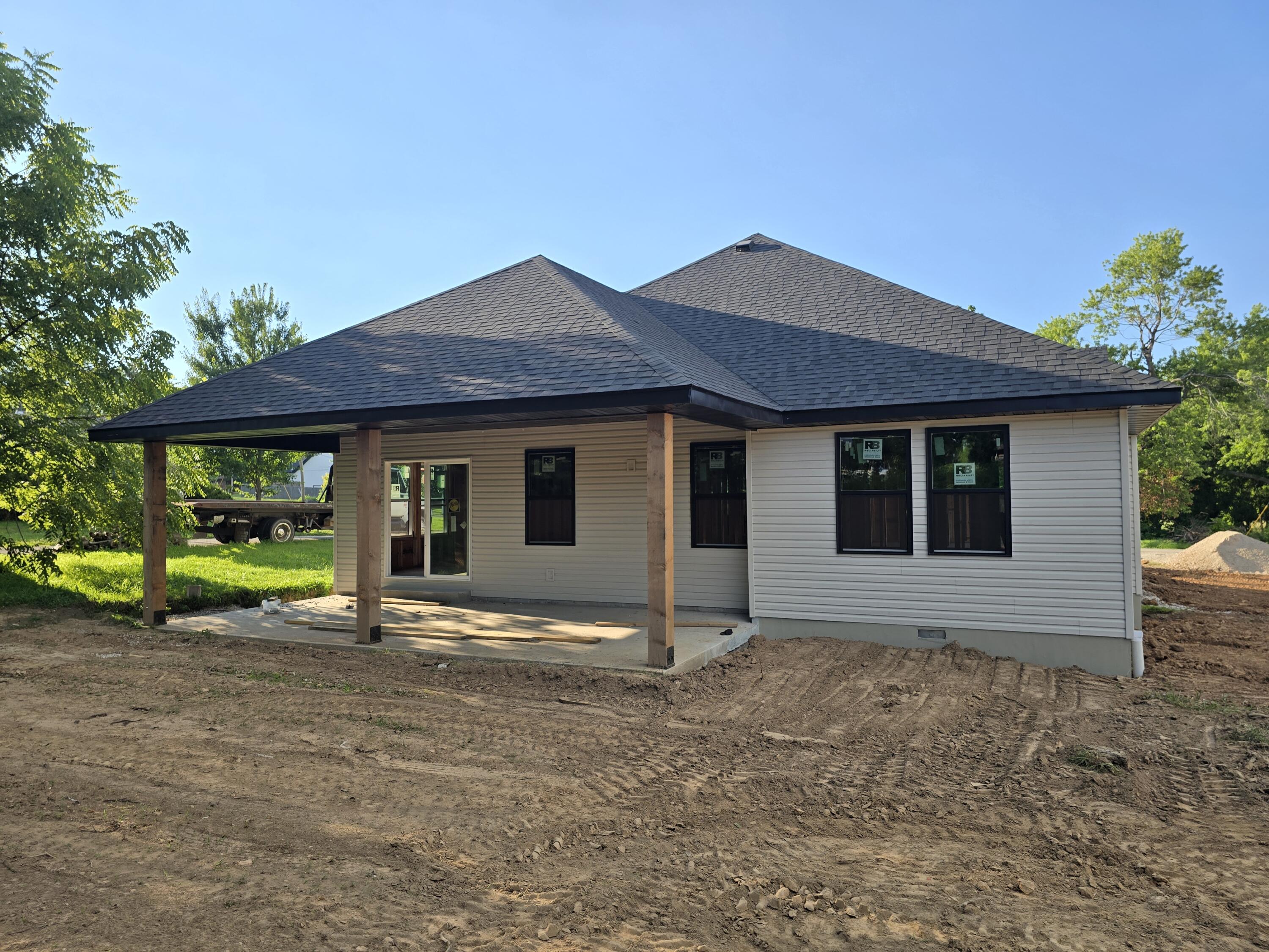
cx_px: 634
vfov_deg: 58.9
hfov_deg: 73.9
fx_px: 843
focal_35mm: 23
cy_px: 476
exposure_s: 1/525
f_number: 1.7
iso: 12
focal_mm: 6.3
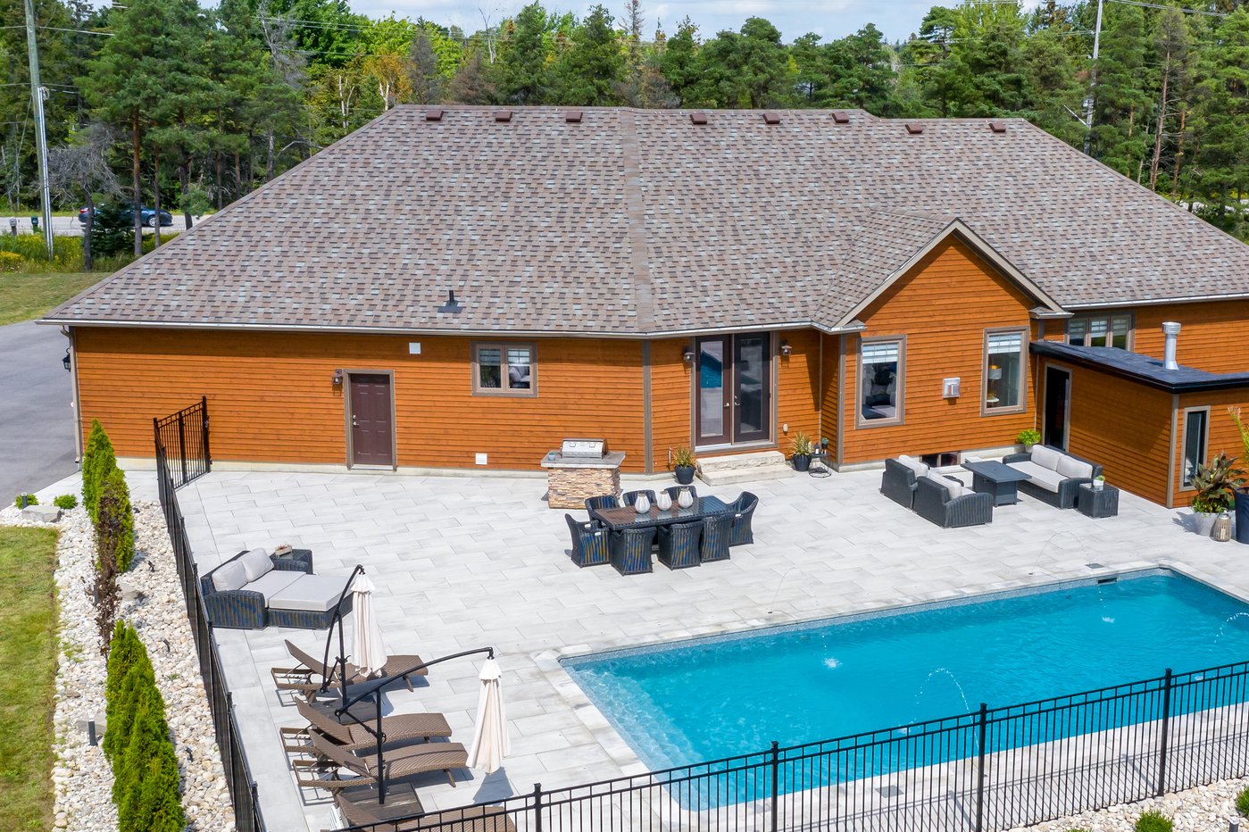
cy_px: 409
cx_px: 786
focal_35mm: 41
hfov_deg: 47.0
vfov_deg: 32.6
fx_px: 1422
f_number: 6.3
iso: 100
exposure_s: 1/640
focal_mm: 10.26
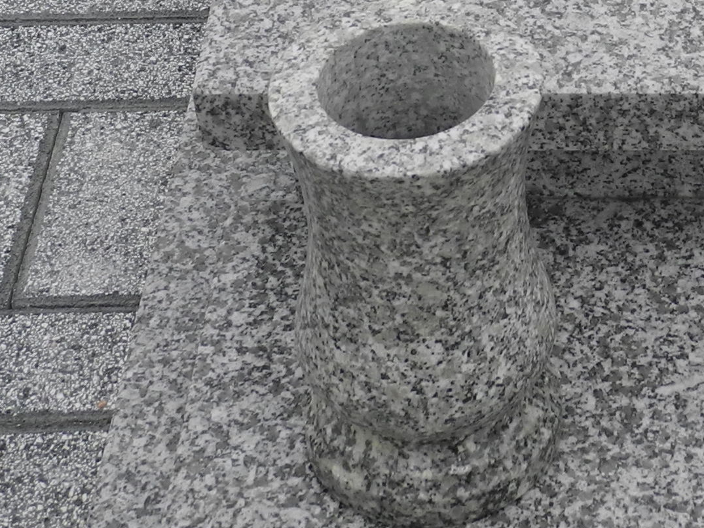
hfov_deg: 14.8
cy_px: -220
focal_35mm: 129
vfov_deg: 11.1
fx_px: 2623
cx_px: 811
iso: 100
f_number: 3.2
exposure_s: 1/500
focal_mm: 8.1
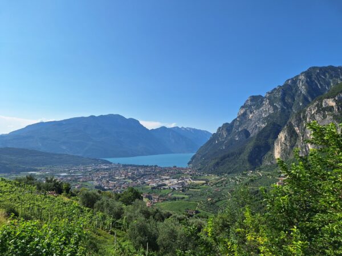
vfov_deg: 58.9
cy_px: 128
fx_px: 227
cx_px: 171
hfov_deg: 73.9
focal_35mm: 23
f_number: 1.8
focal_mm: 5.54
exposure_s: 1/4098
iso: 40
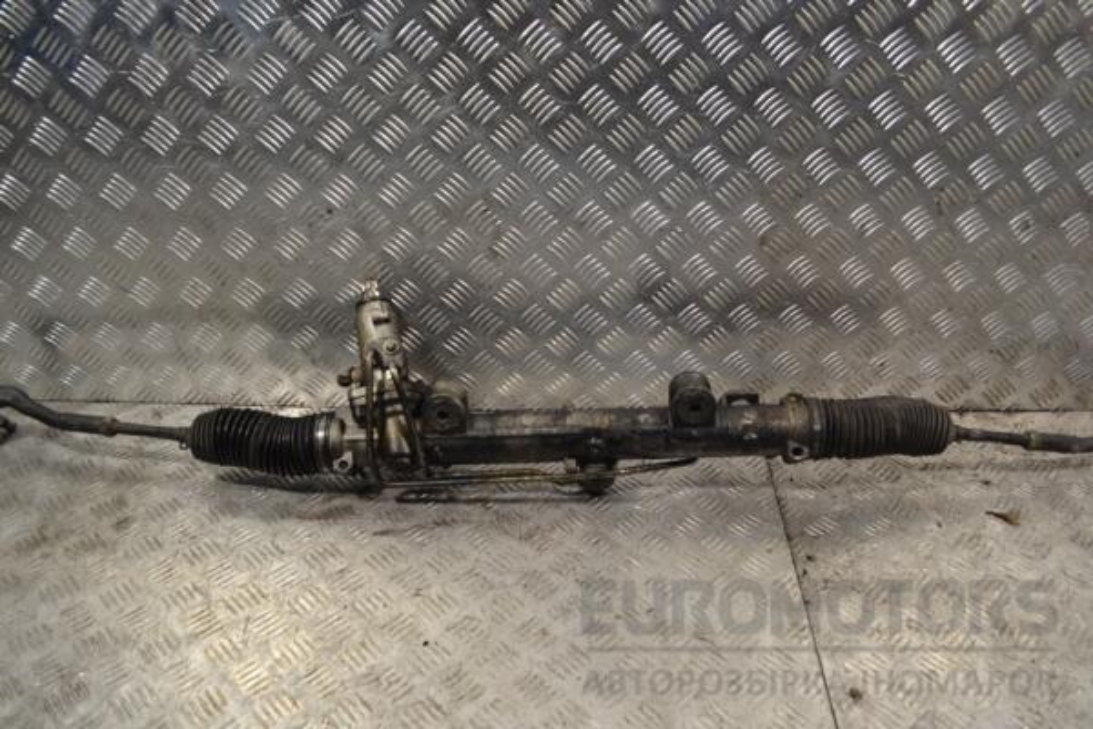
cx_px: 546
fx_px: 911
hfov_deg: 61.9
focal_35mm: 30
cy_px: 364
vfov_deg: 43.6
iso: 400
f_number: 5.6
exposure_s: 1/125
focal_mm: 20
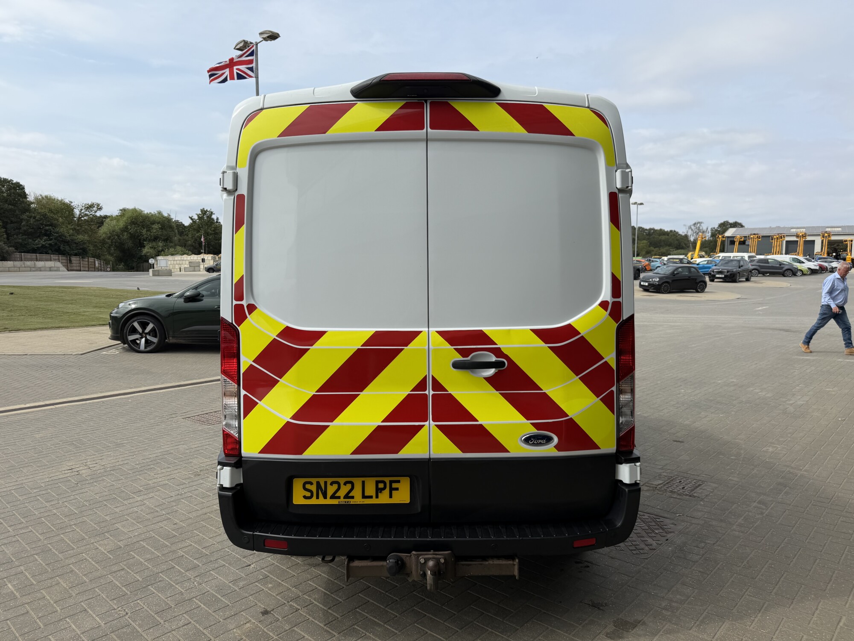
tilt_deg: -3.8
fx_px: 592
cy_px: 320
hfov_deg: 71.6
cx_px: 427
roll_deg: -0.1
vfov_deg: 56.8
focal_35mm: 24
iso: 80
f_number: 1.78
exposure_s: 1/5319
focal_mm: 6.76
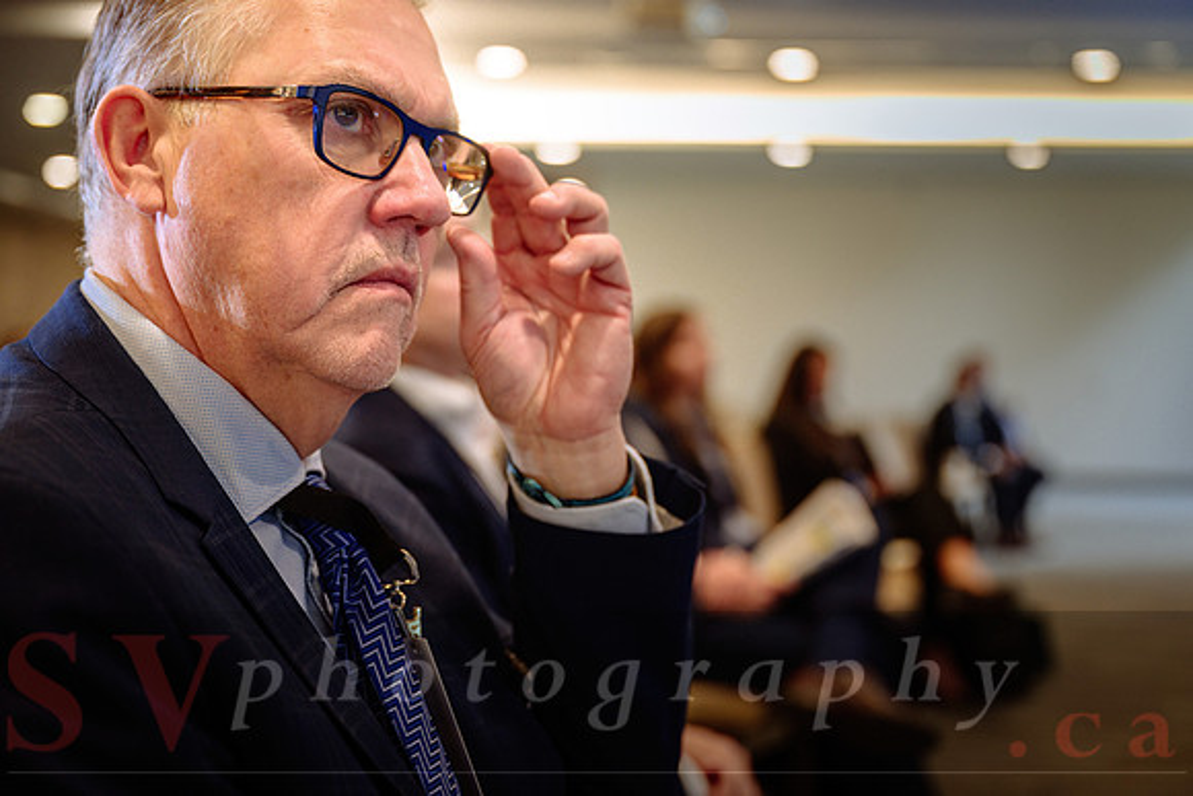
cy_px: 400
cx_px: 625
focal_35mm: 53
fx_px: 1762
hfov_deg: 37.4
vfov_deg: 25.5
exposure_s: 1/160
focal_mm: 49
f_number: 2.8
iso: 1600
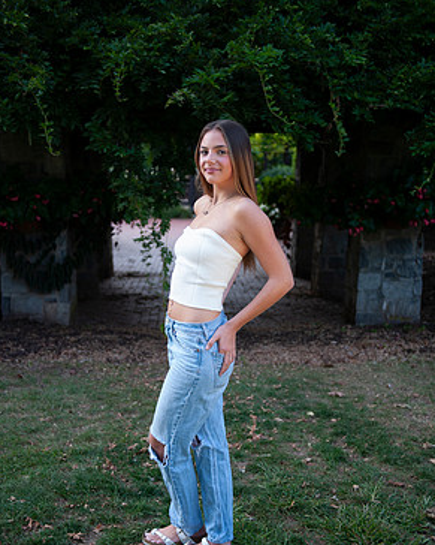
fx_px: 821
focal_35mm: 51
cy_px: 302
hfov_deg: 29.7
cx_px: 218
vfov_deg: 36.6
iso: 100
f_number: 2.8
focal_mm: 44
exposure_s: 1/200
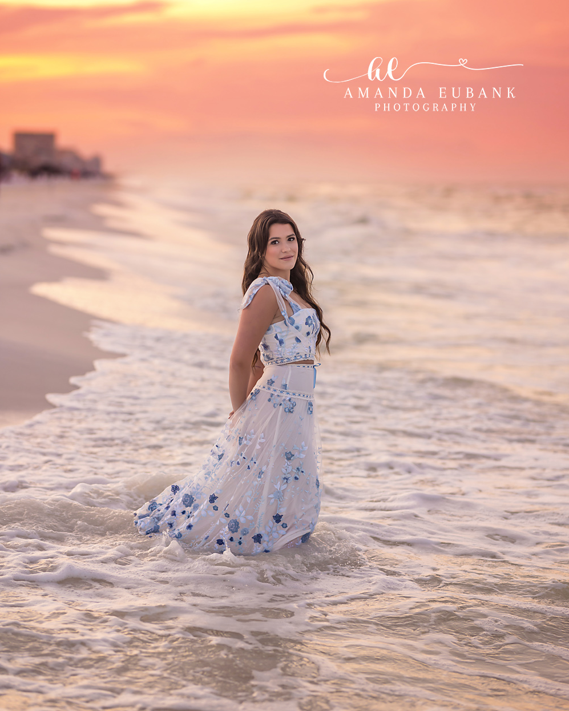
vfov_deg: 20.0
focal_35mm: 96
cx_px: 284
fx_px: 2021
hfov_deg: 16.0
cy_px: 314
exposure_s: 1/500
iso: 400
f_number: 1.8
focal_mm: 85
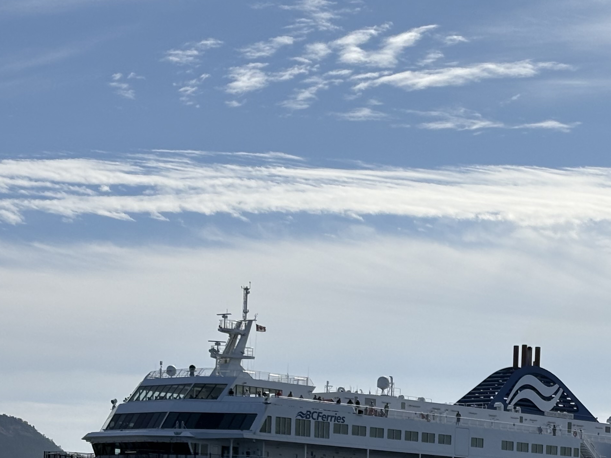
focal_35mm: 111
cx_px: 552
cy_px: 473
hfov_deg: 17.5
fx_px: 1959
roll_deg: -0.5
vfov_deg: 13.1
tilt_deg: +2.5
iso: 25
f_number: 1.6
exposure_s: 1/6369
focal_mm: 5.96
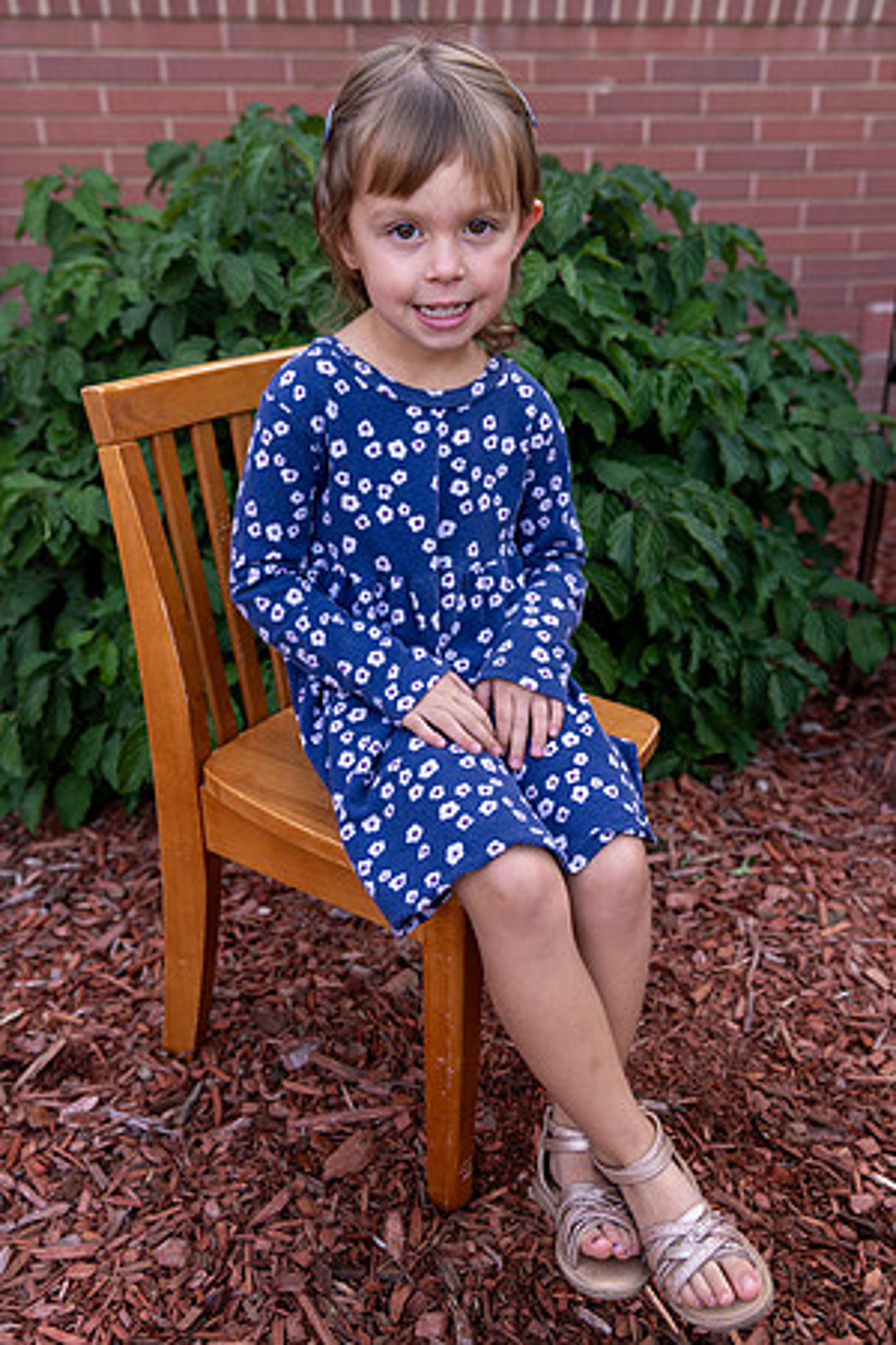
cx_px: 448
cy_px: 672
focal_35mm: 30
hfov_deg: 43.6
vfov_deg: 61.9
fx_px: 1120
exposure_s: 1/200
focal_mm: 30
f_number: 4
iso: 200
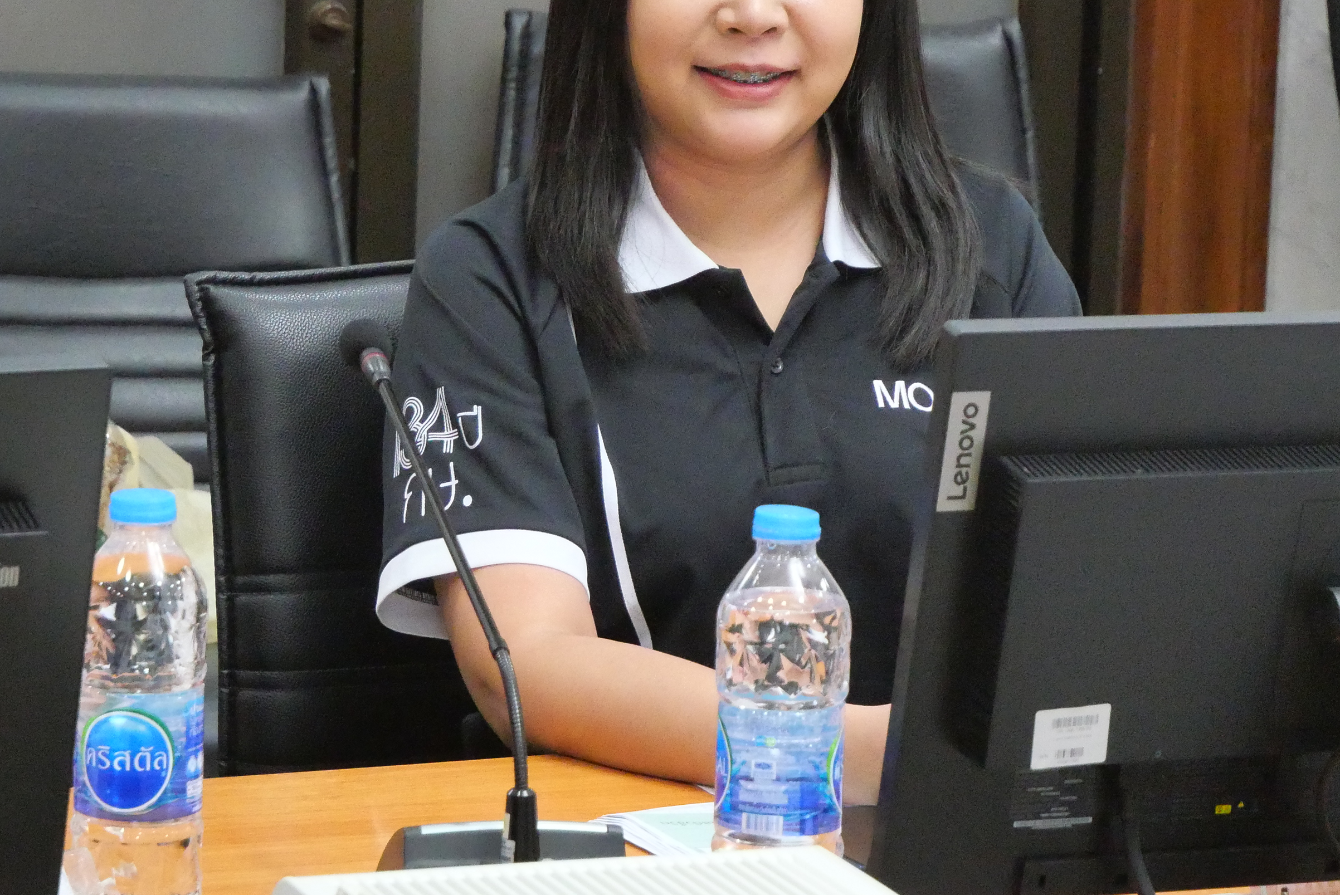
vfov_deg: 8.6
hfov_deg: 12.9
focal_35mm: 159
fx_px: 5922
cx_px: 715
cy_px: 234
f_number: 5.6
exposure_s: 1/80
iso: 6400
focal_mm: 50
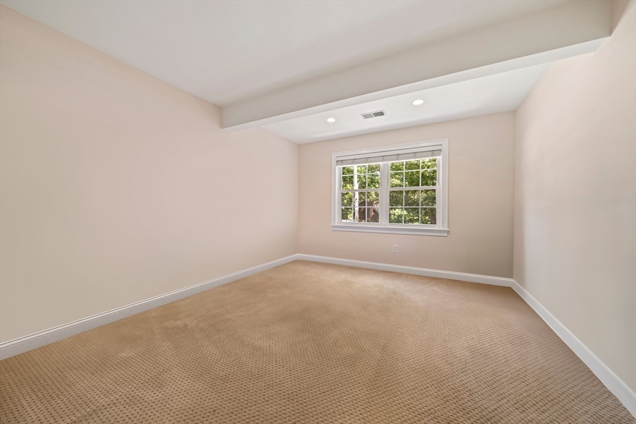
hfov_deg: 112.6
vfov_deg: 90.0
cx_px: 318
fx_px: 212
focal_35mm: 12
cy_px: 212
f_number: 8
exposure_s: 1/2
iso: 320
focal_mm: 12
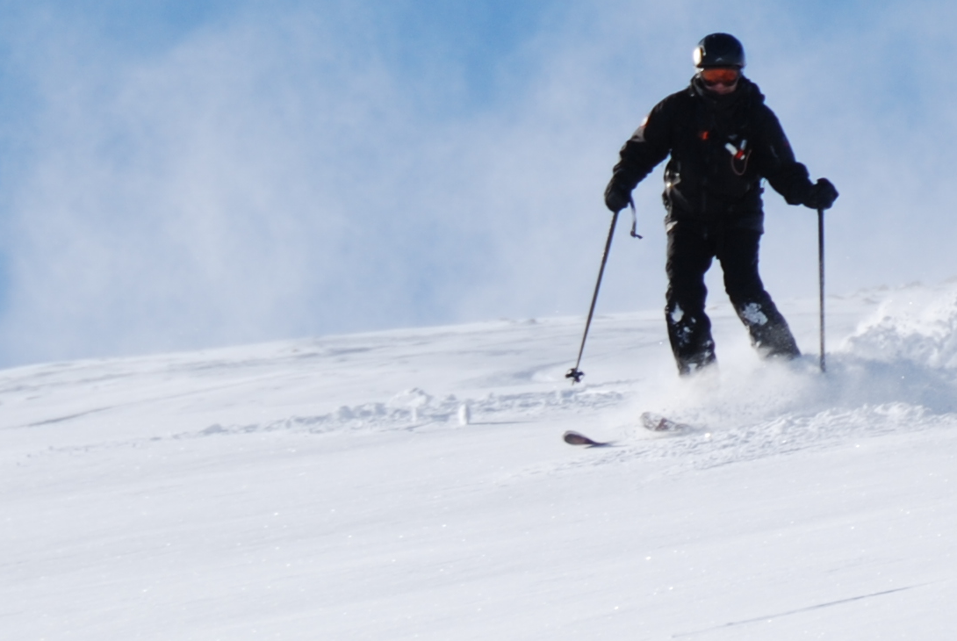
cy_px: -169
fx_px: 9929
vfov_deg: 3.7
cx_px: 1634
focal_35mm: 373
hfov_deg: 5.4
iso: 100
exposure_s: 1/800
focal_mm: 70
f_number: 5.6
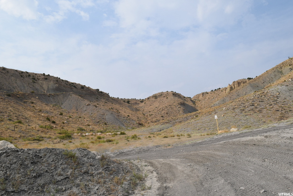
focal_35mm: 27
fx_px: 220
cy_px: 98
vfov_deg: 48.0
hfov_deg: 67.3
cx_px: 146
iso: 200
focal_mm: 18
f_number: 11
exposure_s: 1/500
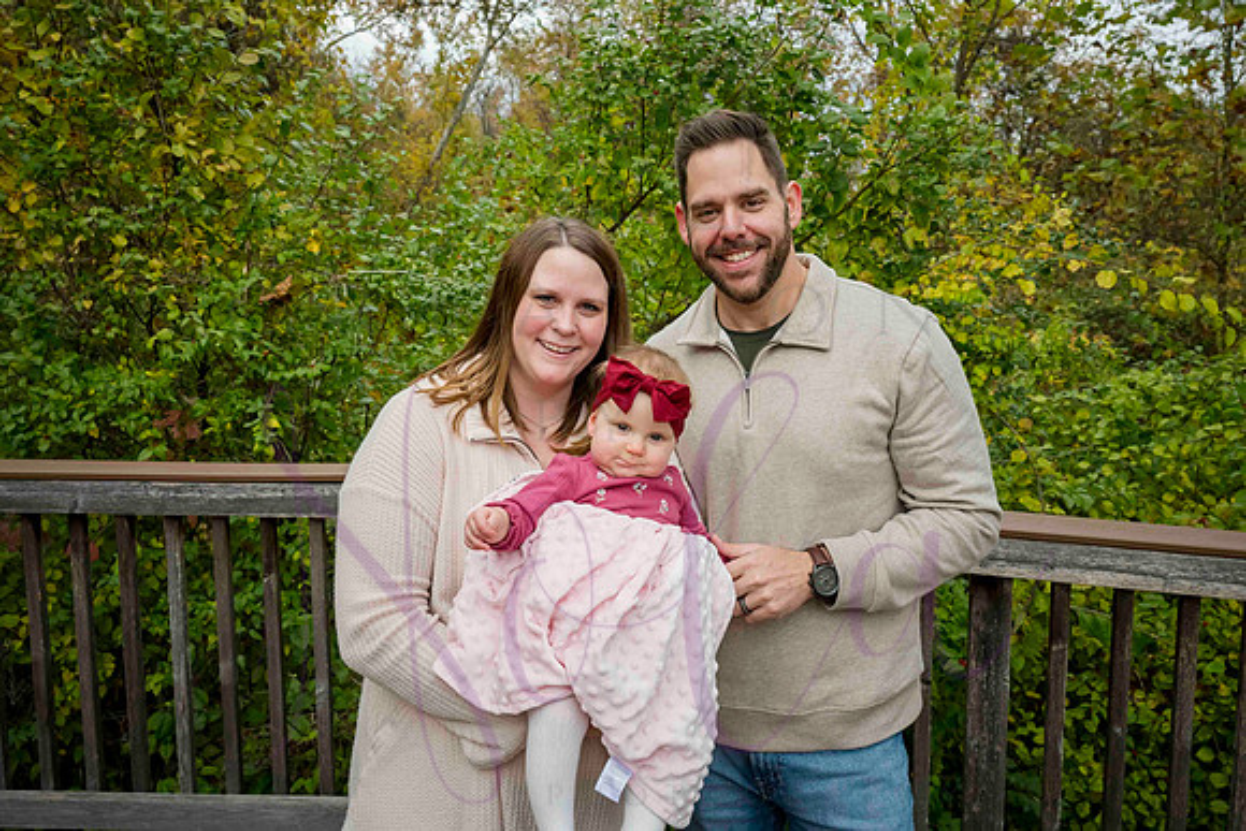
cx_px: 615
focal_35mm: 29
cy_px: 332
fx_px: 997
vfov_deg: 45.0
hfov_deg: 64.0
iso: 400
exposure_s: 1/640
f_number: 5.6
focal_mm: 24
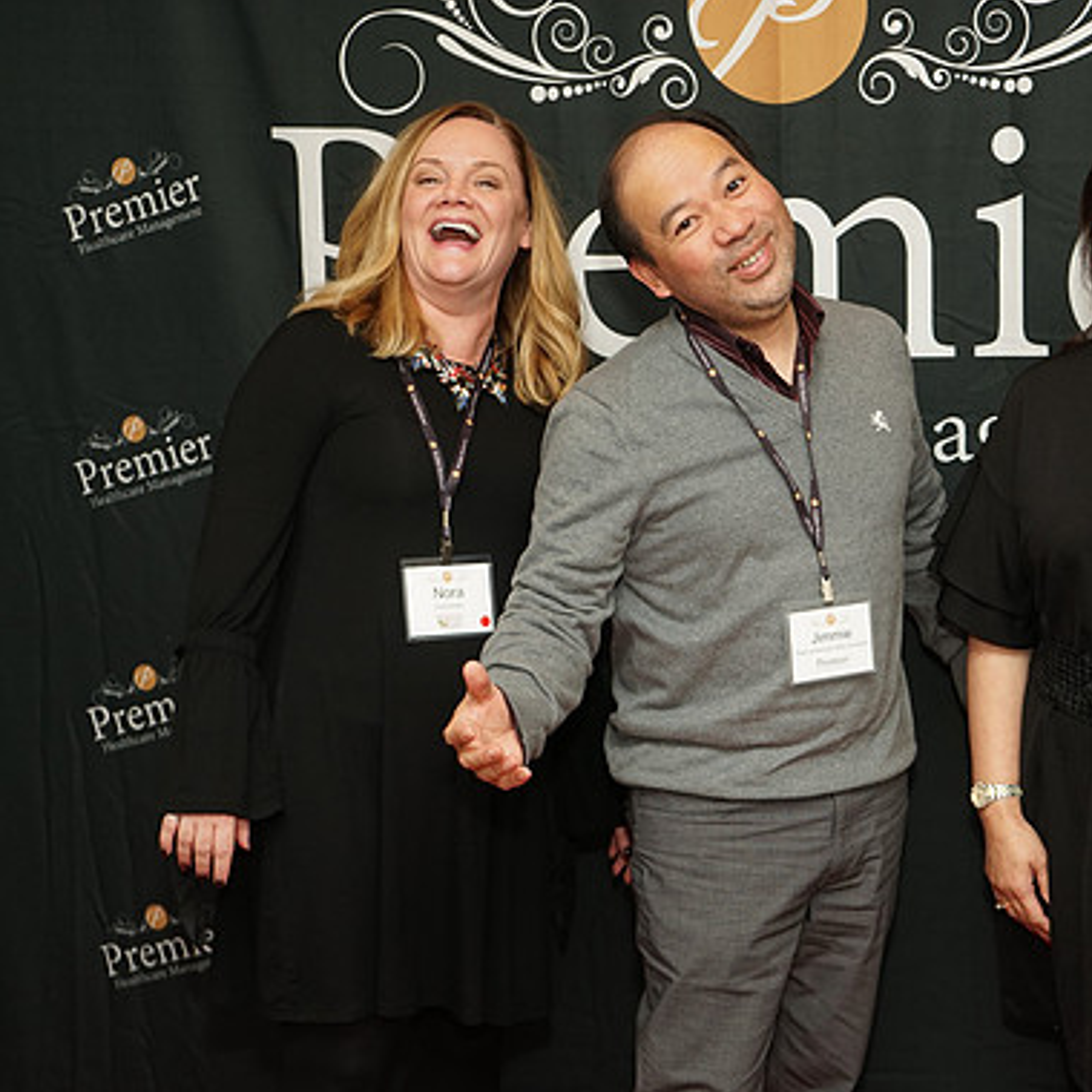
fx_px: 2177
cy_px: 547
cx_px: 759
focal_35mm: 61
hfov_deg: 27.9
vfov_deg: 28.2
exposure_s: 1/100
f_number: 4.5
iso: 640
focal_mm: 47
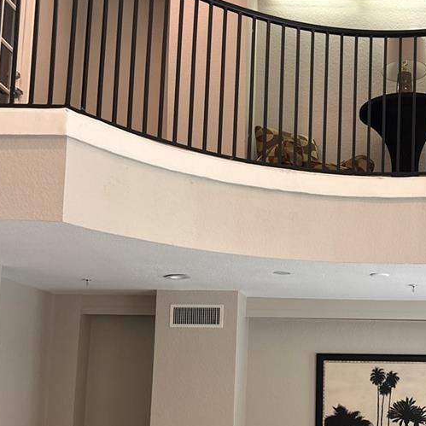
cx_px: 330
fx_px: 710
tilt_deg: +6.9
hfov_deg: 32.6
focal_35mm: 51
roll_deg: -2.2
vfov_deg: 33.1
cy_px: 289
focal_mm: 6.86
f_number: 1.78
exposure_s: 1/60
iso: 125
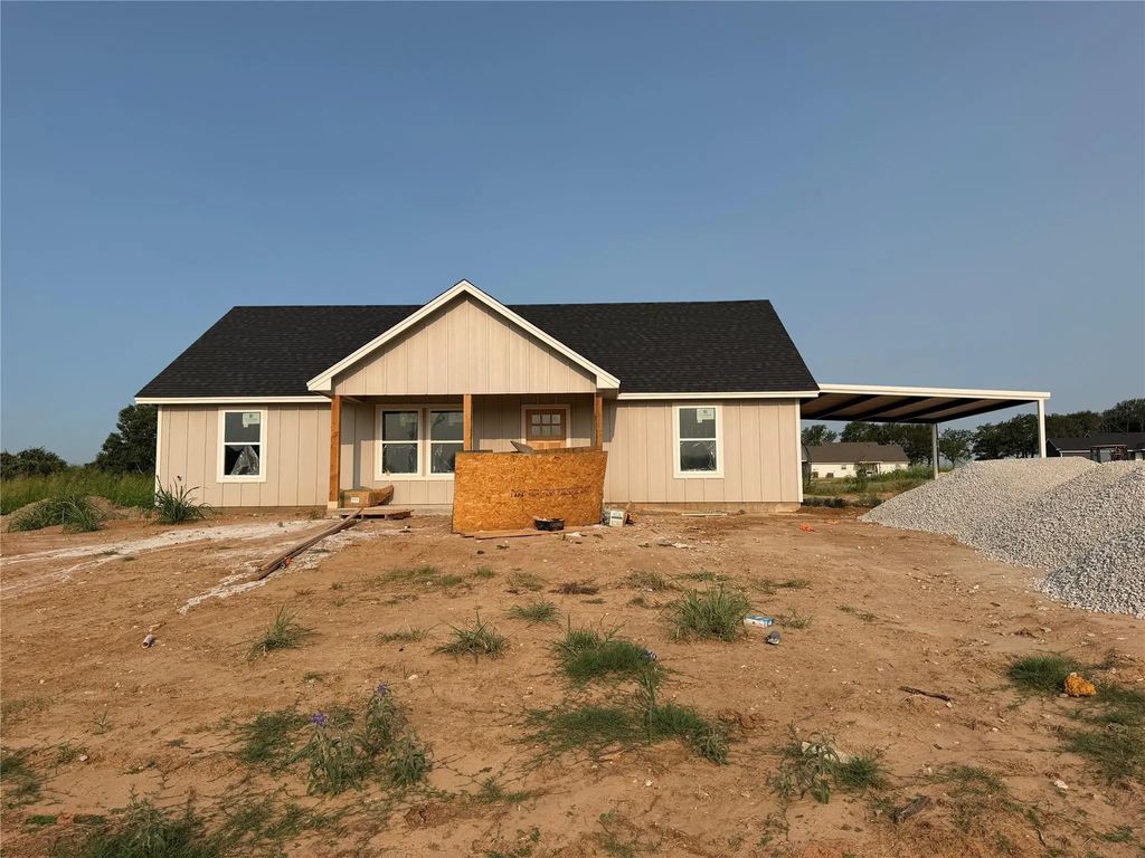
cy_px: 429
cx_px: 572
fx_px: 794
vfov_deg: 56.8
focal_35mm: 24
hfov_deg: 71.6
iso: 80
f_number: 1.78
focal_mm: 6.76
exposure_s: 1/6173
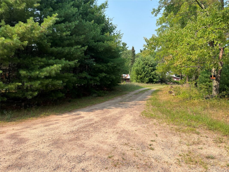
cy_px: 86
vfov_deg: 53.1
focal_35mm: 26
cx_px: 114
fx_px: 172
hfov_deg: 67.3
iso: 50
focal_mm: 5.7
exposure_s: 1/1972
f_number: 1.5
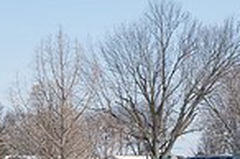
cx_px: 404
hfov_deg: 7.2
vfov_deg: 4.9
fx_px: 1851
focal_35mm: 278
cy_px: 140
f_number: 10
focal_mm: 70
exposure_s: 1/500
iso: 250
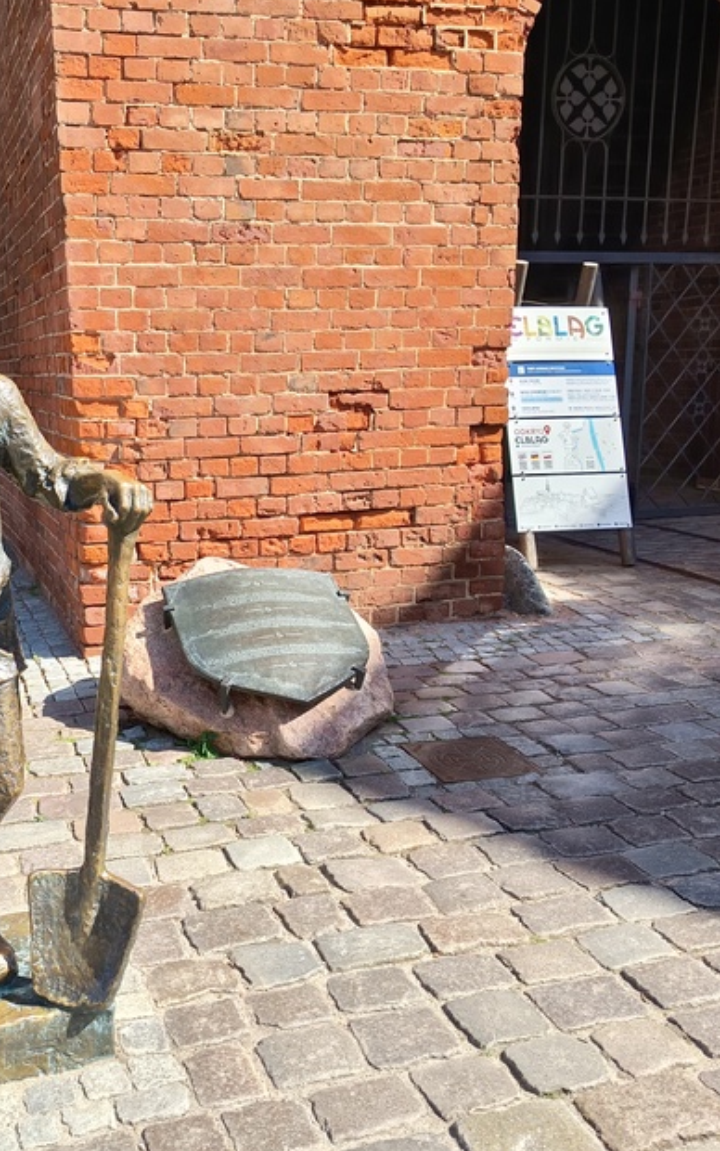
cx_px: 231
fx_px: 1098
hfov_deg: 35.9
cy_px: 583
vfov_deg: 55.3
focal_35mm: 35
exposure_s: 1/235
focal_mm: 5.27
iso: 50
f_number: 1.7
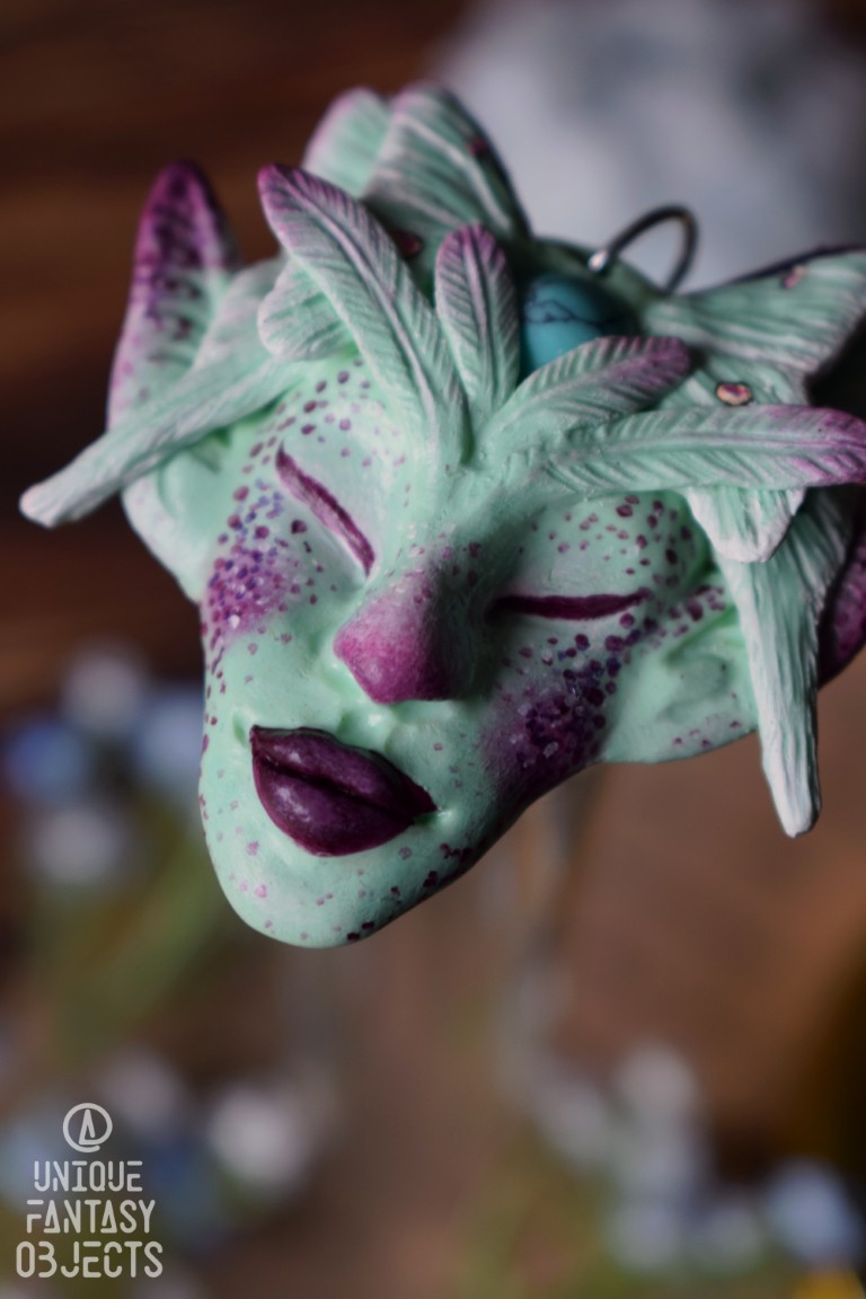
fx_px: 2977
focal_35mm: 82
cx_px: 433
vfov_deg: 24.6
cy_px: 650
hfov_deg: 16.6
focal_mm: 55
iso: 500
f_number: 5.6
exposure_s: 1/60
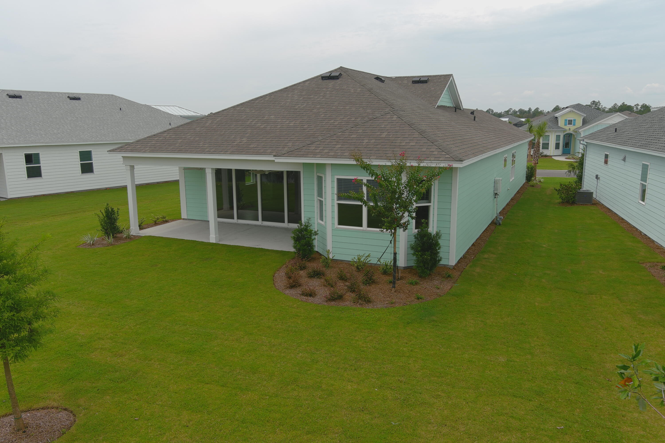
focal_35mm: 29
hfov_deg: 63.7
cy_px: 222
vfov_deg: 45.0
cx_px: 332
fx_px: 536
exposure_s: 1/1050
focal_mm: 10.57
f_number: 2.8
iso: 100
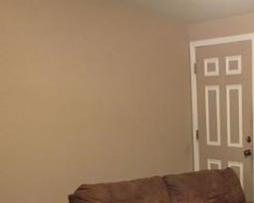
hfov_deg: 26.3
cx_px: 199
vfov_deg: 20.6
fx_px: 534
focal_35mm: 71
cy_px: 217
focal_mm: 4.15
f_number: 2.2
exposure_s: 1/24
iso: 250
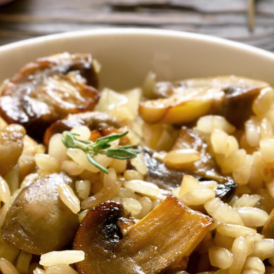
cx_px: 157
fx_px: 1881
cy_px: 284
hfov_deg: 8.3
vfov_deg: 8.3
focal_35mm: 210
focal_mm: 60
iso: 200
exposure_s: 1/160
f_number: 10
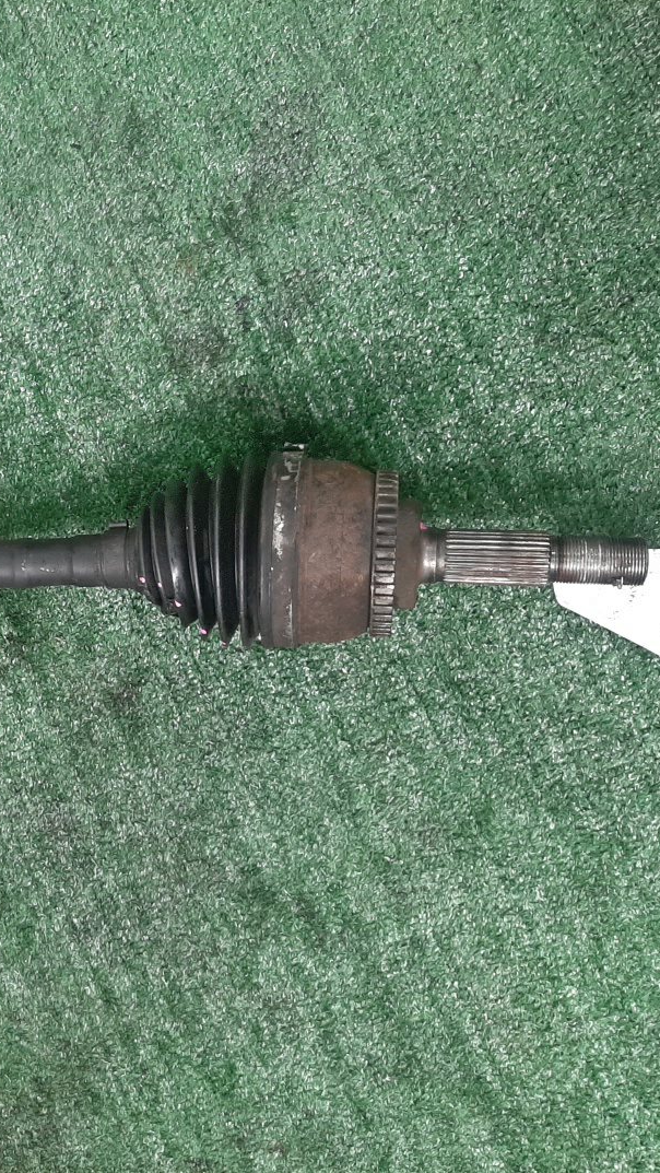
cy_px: 584
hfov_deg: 28.1
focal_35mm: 38
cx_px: -84
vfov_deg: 52.8
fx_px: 1182
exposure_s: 1/50
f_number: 1.7
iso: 110
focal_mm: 3.93
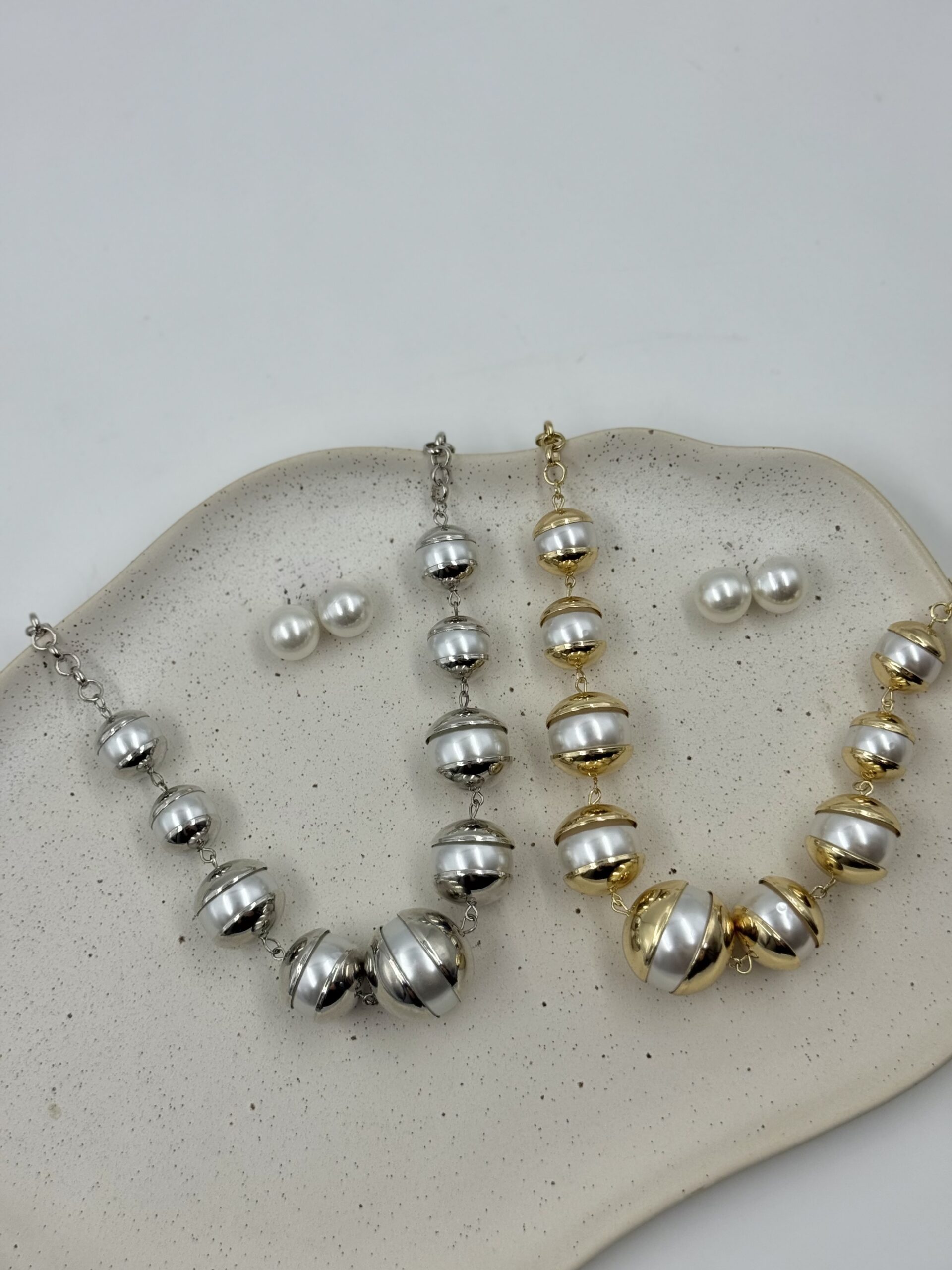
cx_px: 476
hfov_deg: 30.3
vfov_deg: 39.7
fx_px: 1760
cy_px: 635
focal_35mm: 48
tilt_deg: -75.9
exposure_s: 1/1312
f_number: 1.78
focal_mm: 6.76
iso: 64
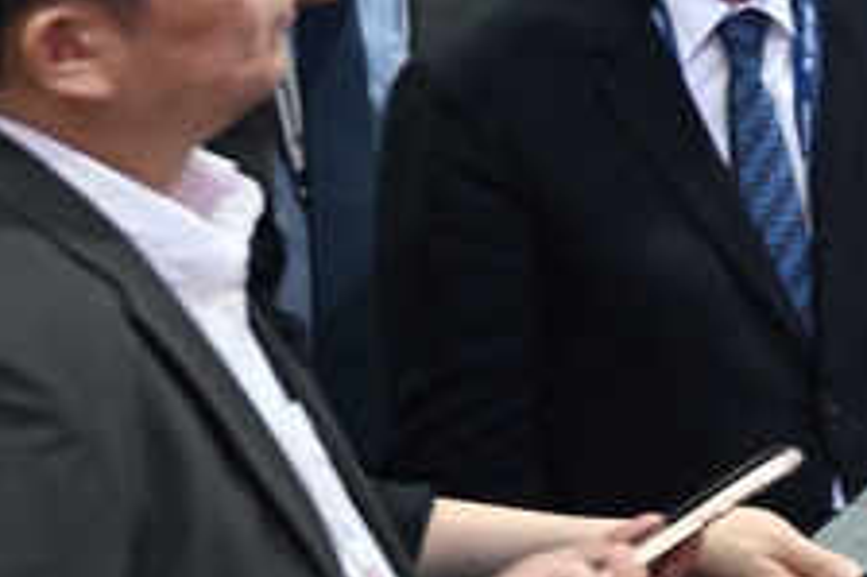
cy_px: 37
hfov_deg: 10.1
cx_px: 2287
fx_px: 4064
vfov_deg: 8.1
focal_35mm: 169
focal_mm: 29.5
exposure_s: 1/160
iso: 2000
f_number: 3.5
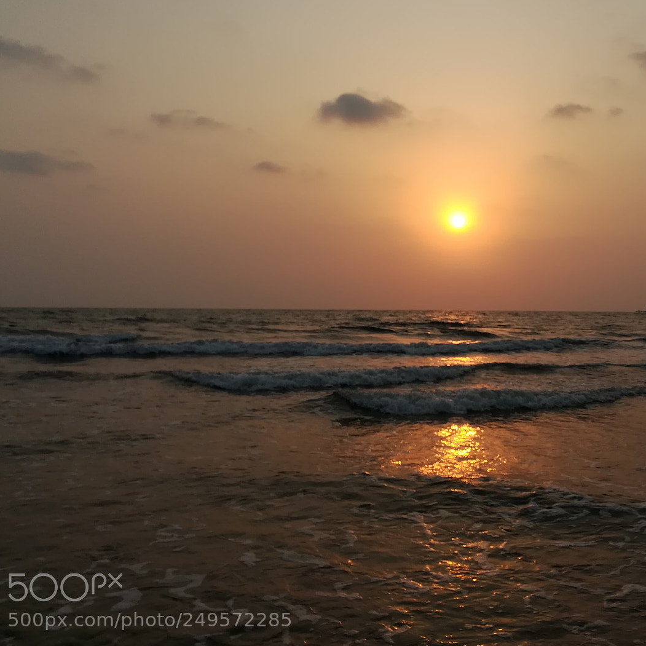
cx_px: 462
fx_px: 739
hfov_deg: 46.0
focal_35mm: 35
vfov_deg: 47.2
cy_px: 299
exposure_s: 1/1122
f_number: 2.2
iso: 50
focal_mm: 3.83
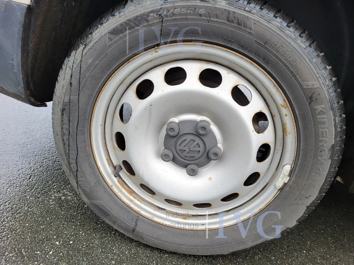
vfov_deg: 53.1
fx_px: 266
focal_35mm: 26
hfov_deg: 67.3
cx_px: 177
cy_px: 132
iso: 40
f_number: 1.8
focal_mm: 5.4
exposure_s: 1/147
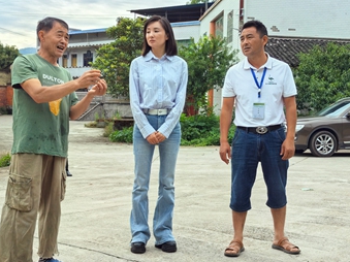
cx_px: 185
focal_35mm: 51
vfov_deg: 28.5
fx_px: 515
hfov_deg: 37.5
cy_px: 124
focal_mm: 5.52
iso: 50
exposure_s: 1/1495
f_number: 1.9
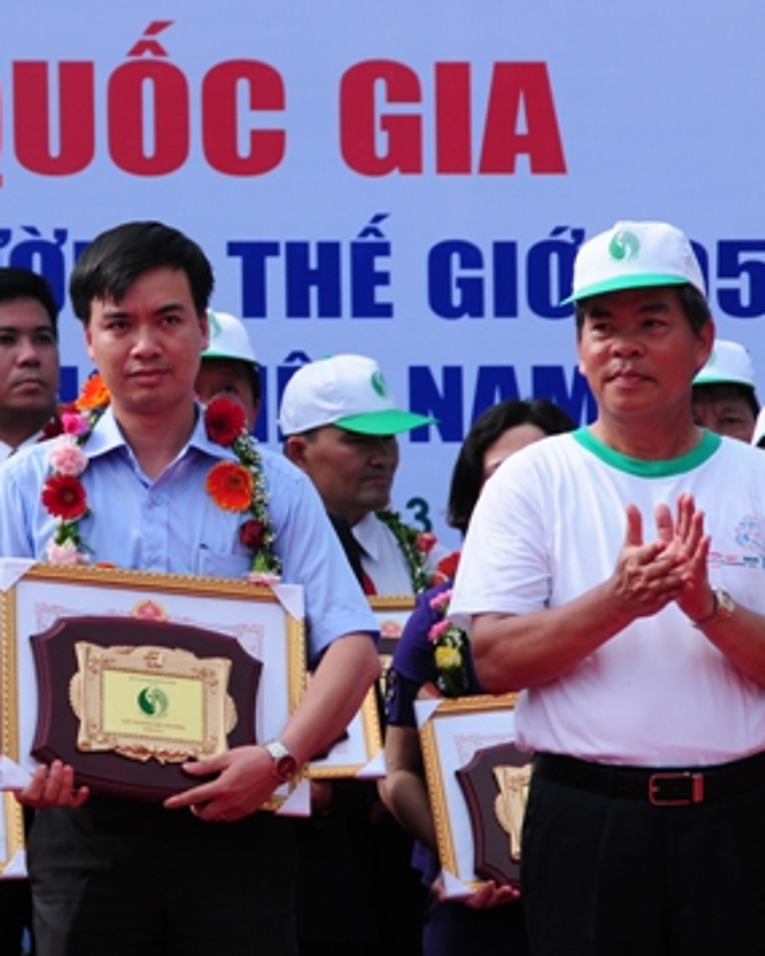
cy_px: 413
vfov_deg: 6.8
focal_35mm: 284
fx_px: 8038
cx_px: 127
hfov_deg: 5.4
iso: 320
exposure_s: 1/800
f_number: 6.3
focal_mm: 112
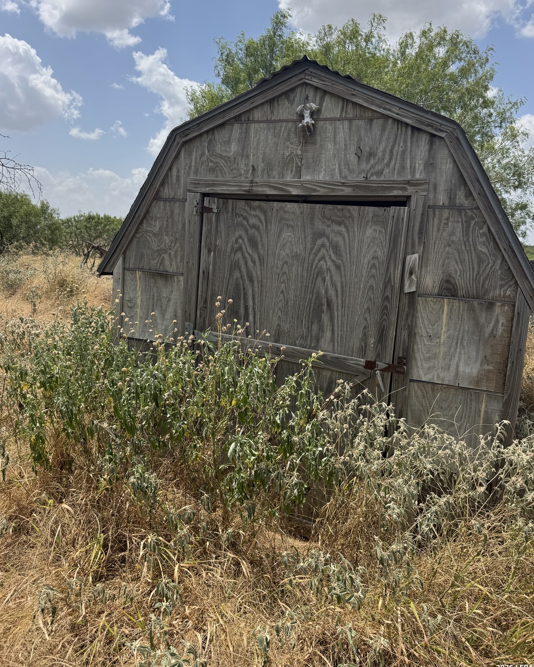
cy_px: 301
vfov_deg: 65.9
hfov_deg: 54.9
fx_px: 514
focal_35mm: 26
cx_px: 273
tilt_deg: -7.3
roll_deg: -2.4
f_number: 1.78
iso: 80
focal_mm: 6.76
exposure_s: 1/4608
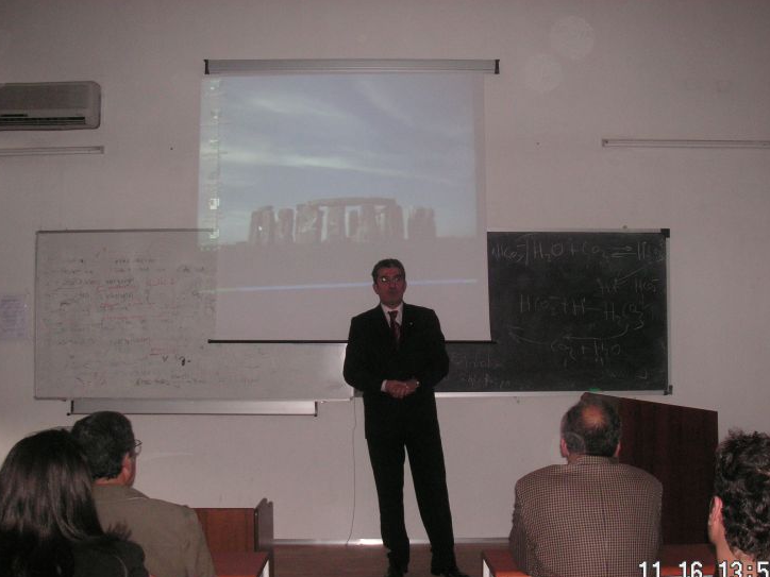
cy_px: 316
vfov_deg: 34.3
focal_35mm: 42
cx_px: 415
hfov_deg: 44.8
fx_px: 934
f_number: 3.3
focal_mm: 6.3
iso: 160
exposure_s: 1/45
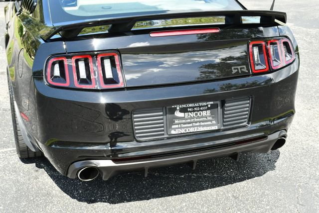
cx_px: 160
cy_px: 106
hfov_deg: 38.2
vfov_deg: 26.0
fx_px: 461
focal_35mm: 52
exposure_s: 1/250
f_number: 5.6
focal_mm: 26
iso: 280
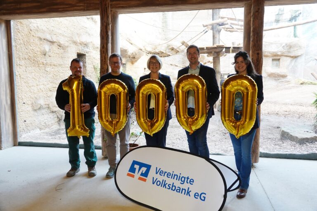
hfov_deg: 67.4
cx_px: 158
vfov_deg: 47.9
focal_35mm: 27
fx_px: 238
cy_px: 106
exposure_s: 1/30
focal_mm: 9.99
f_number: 2.5
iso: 200
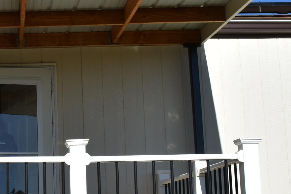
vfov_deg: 16.5
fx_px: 671
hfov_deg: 22.8
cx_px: -45
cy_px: 88
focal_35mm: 83
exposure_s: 1/500
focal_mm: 18
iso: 100
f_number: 8
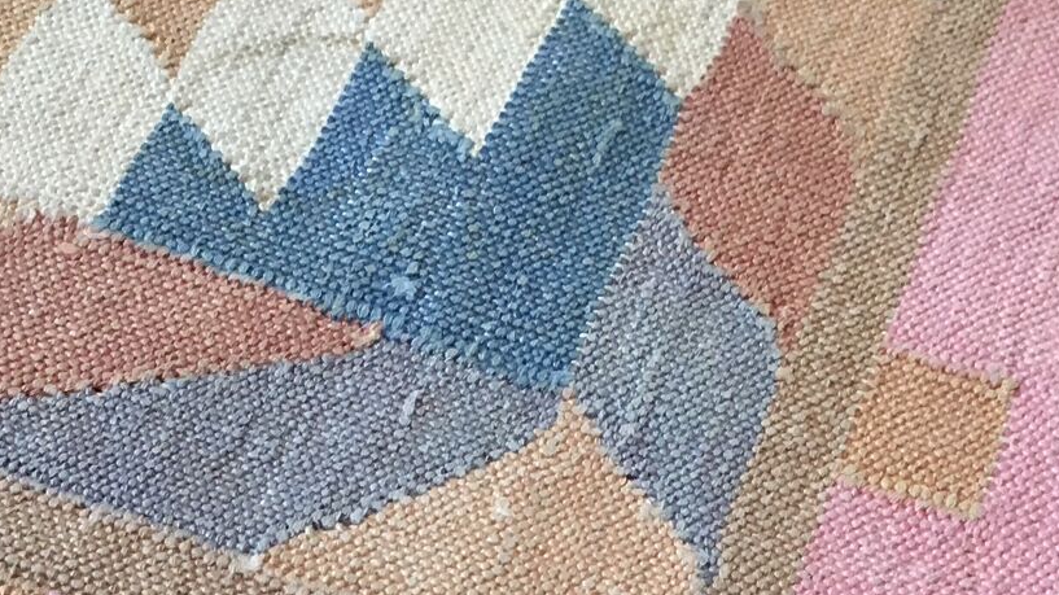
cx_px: 539
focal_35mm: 78
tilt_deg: -57.7
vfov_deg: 15.3
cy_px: 535
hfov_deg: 27.2
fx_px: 2190
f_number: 2.2
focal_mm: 4.15
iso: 125
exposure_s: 1/33
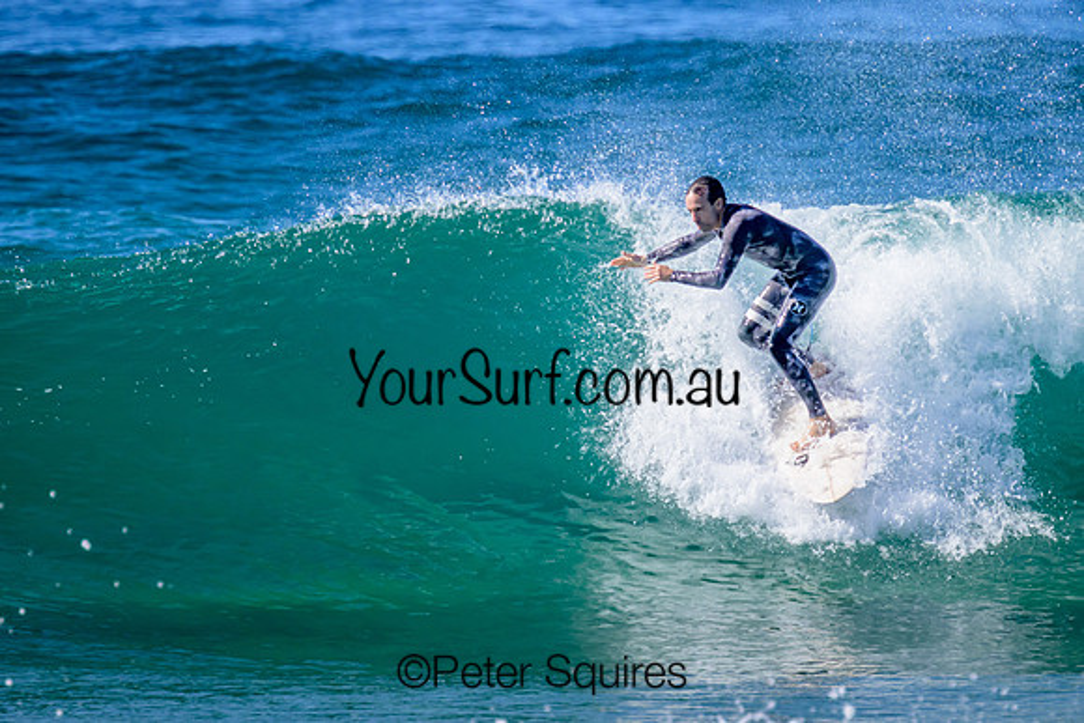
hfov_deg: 1.9
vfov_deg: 1.3
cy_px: 262
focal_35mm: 1090
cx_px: 608
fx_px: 32829
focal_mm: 800
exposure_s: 1/2000
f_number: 11
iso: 1600
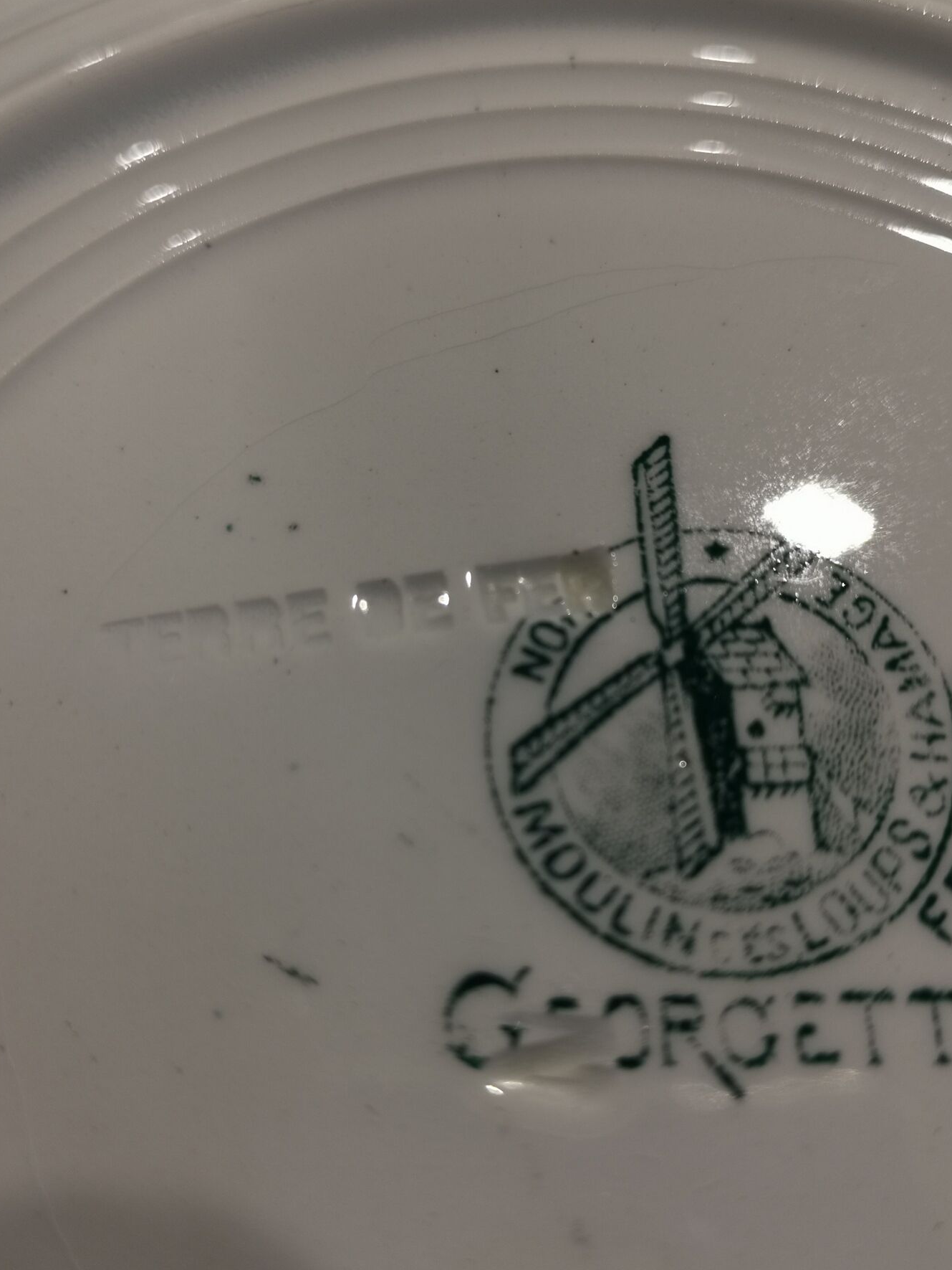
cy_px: 668
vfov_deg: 52.6
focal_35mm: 35
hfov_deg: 40.7
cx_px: 507
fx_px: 1283
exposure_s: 1/60
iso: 100
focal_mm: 5.58
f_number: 1.8
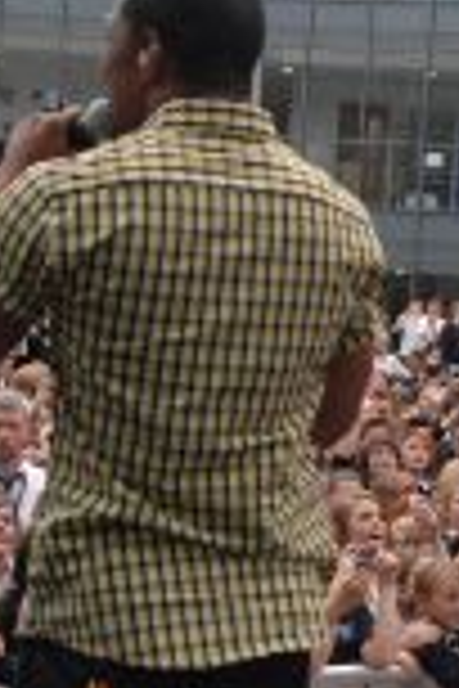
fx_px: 2046
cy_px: 297
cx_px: 634
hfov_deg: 12.3
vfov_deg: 19.1
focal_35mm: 107
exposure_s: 1/750
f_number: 5
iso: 800
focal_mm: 24
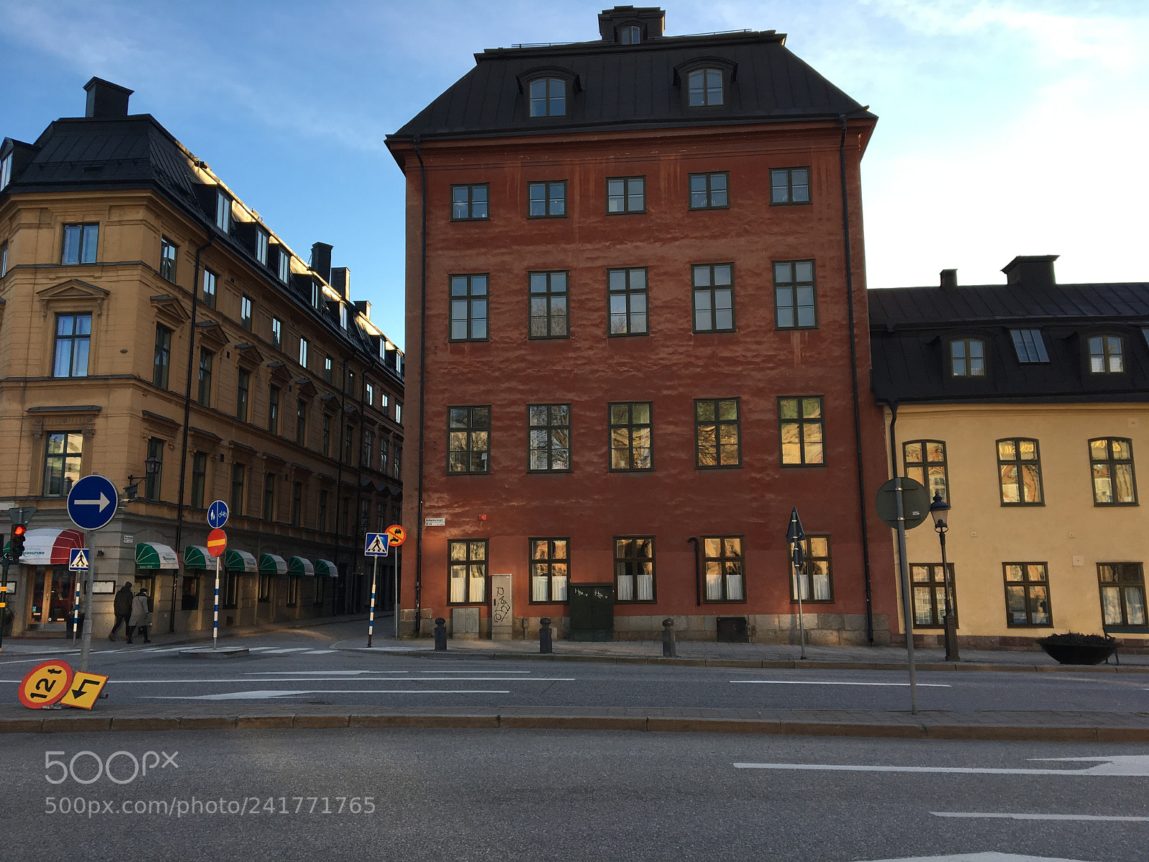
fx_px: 963
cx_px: 574
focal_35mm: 29
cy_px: 431
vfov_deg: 48.2
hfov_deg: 61.7
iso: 25
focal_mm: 4.15
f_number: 2.2
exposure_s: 1/351
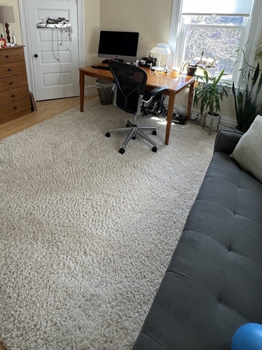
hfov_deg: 65.2
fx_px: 202
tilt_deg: -17.5
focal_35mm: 20
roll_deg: +0.0
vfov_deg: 76.0
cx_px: 103
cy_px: 89
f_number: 1.8
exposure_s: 1/99
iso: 160
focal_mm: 1.57
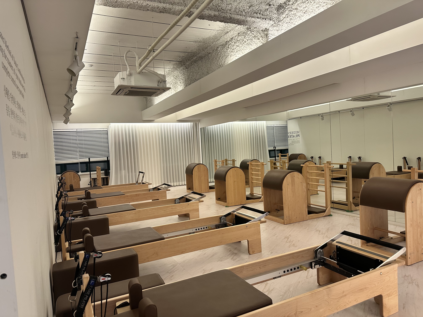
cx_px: 212
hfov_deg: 71.6
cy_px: 158
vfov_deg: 56.8
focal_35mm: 24
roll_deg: +3.3
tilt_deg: -1.8
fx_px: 293
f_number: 1.78
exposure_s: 1/120
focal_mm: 6.86
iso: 200
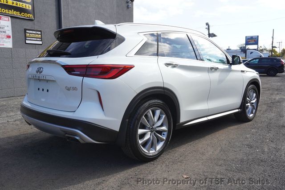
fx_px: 273
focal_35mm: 34
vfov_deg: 38.3
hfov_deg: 55.1
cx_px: 142
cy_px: 95
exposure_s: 1/250
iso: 250
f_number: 9
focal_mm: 23
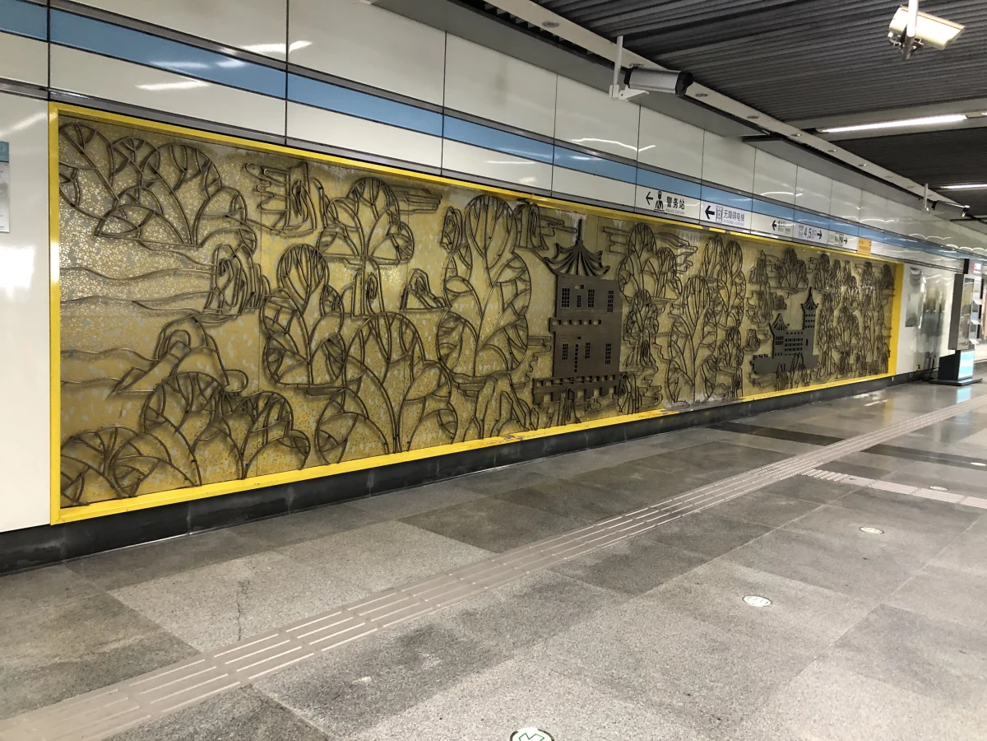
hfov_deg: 63.4
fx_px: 798
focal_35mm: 28
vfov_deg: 49.7
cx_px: 494
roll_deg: -2.2
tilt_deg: -3.6
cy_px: 370
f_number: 1.8
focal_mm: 4
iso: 100
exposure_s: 1/9
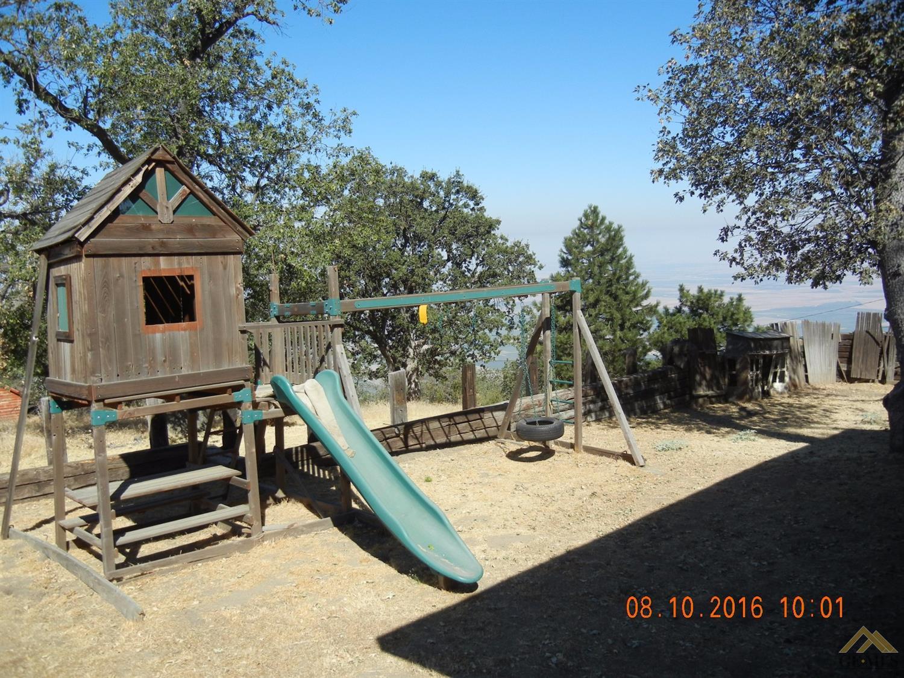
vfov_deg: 46.8
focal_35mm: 30
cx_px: 452
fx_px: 783
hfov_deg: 60.0
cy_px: 339
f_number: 7
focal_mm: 5.4
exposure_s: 1/360
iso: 160
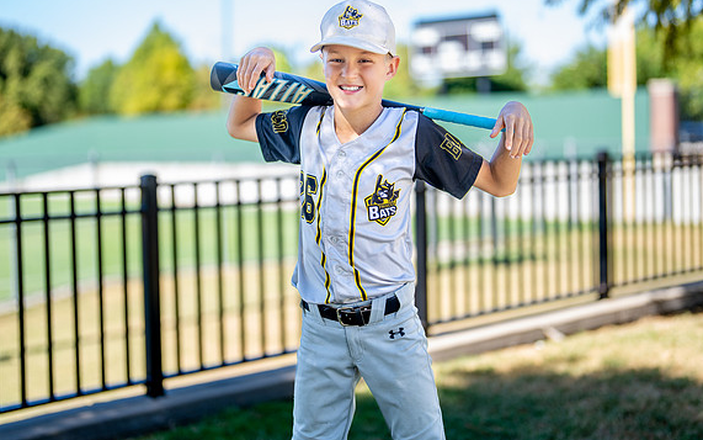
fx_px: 1207
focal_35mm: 63
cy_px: 164
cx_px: 344
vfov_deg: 20.6
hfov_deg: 32.5
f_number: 1.2
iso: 100
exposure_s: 1/1600
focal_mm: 50
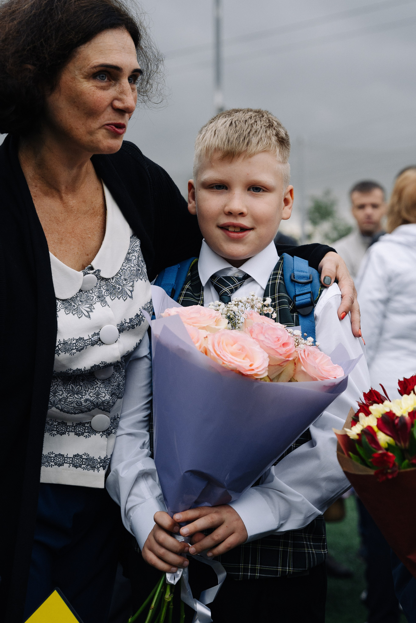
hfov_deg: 17.3
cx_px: 208
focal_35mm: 79
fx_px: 1369
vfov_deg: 25.7
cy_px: 312
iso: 320
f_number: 3.5
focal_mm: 53.1
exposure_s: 1/1250
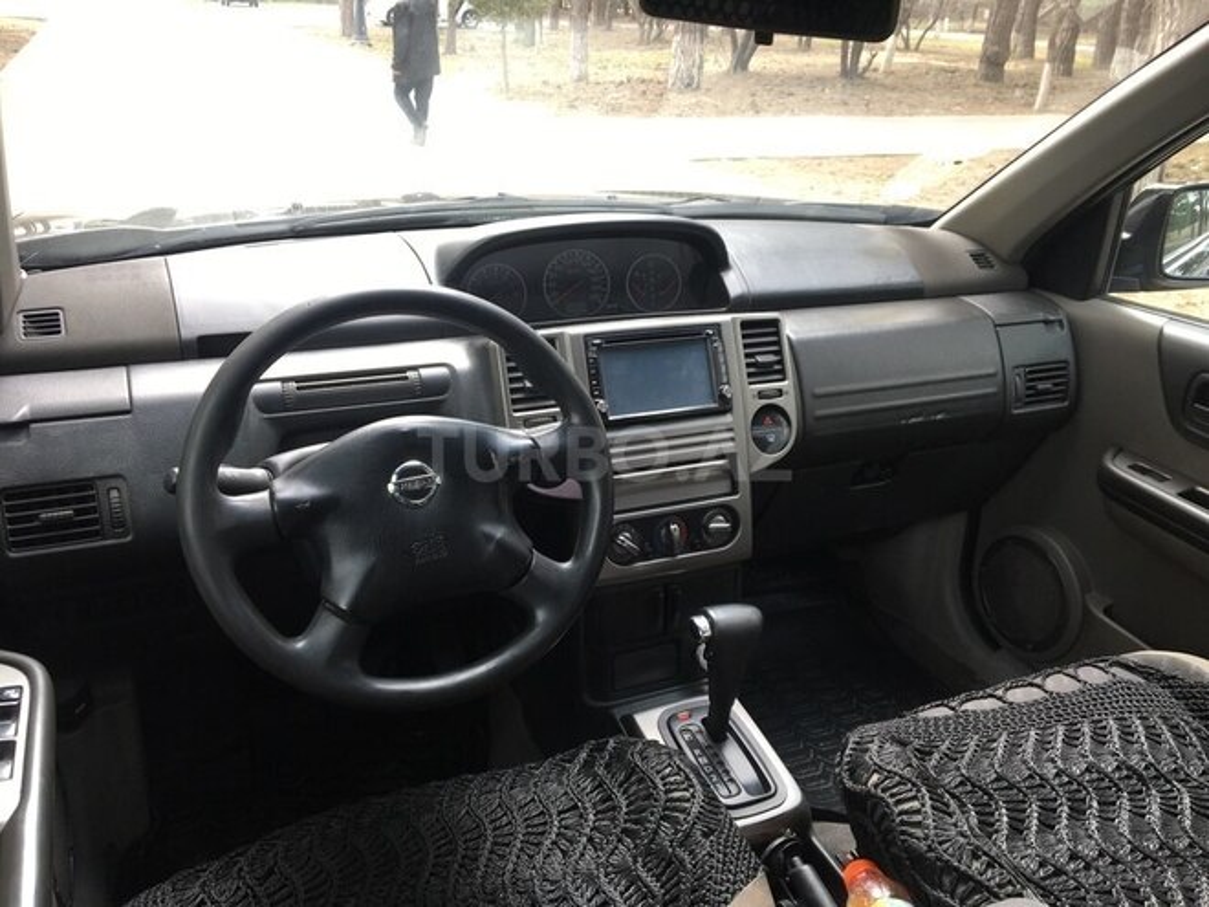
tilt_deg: -23.6
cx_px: 604
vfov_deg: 48.2
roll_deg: -4.0
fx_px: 1013
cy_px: 454
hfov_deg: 61.7
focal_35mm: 29
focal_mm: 4.15
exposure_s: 1/50
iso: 25
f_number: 2.2
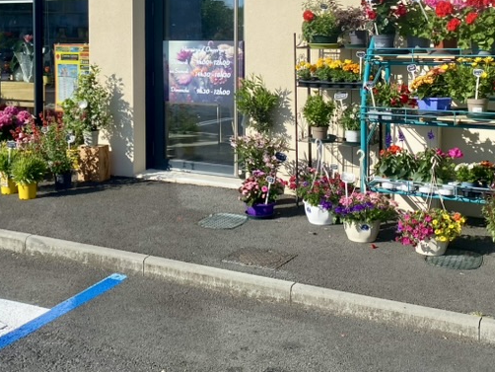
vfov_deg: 26.9
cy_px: 64
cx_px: 162
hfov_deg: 35.8
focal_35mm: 53
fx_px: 758
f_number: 1.8
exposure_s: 1/3731
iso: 32
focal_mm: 4.25
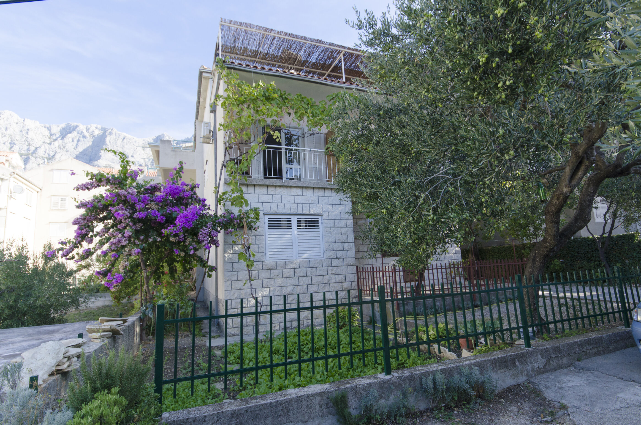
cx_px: 320
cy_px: 212
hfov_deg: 85.5
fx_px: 347
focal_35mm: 20
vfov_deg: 63.0
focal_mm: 13
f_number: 8
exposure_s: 1/160
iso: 100
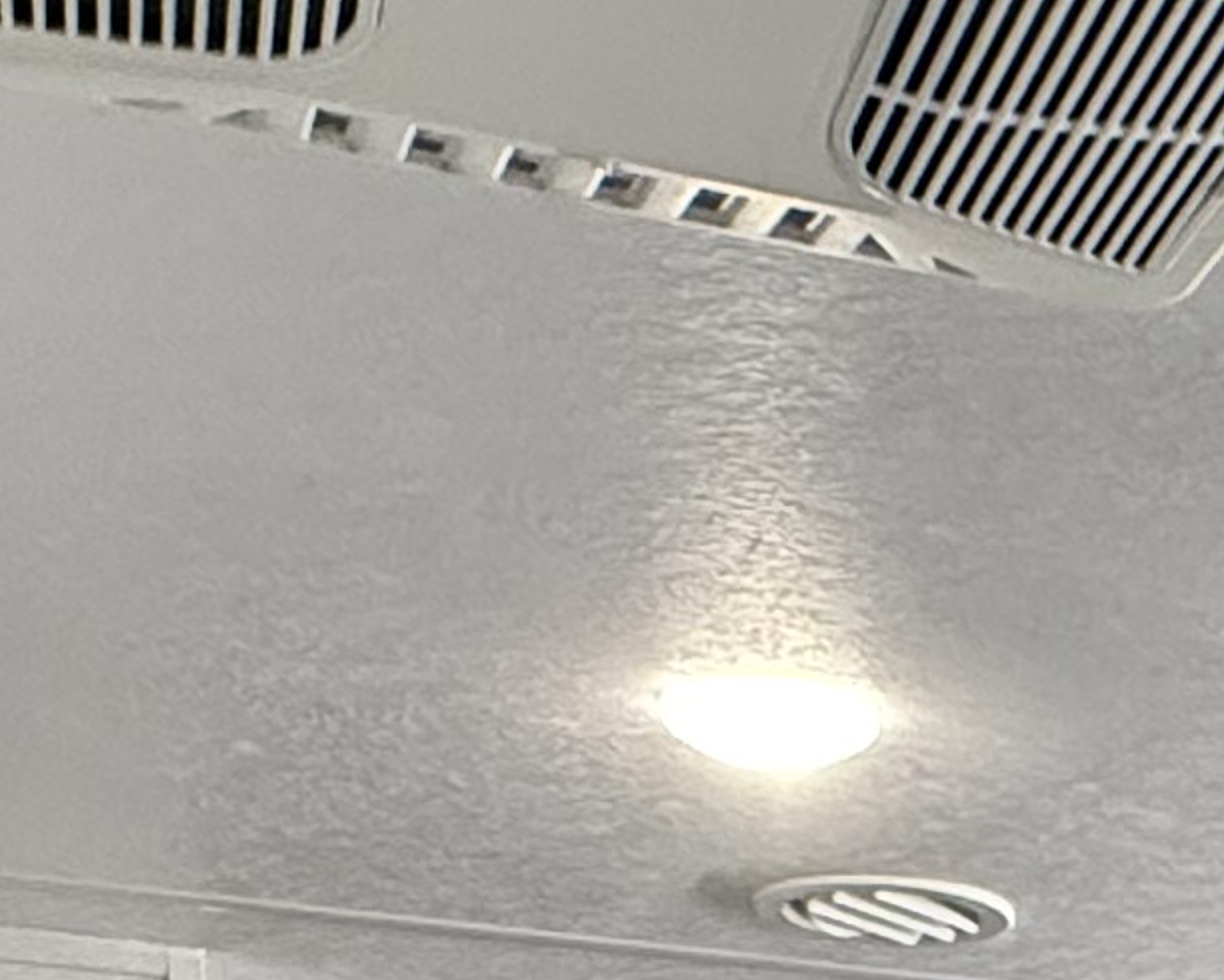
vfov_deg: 13.4
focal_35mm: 90
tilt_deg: -8.8
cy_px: 2226
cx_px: 1700
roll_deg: -0.4
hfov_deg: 19.2
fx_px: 3261
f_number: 2.2
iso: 640
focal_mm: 2.22
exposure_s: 1/60
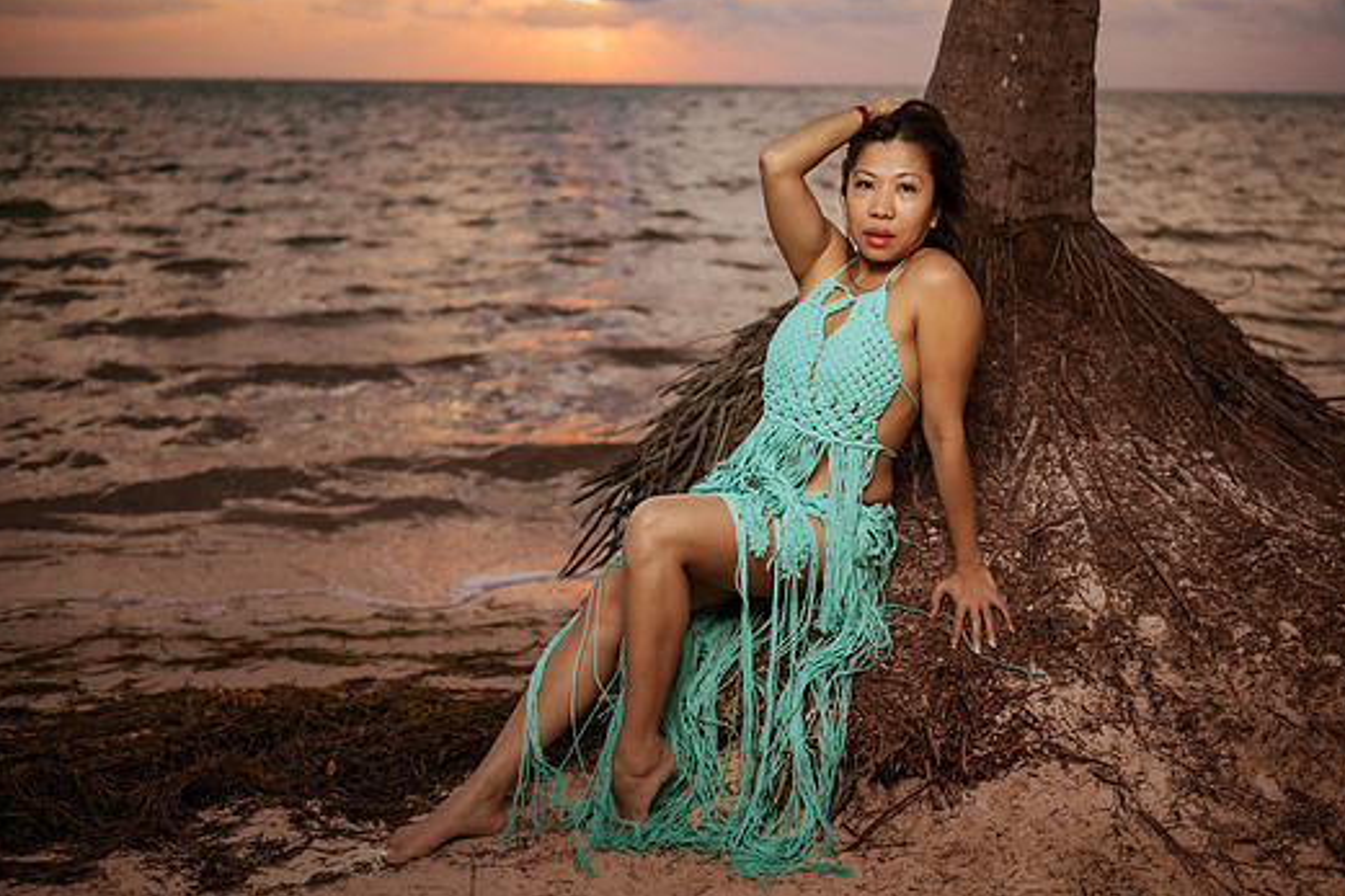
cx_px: 723
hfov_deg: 49.5
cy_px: 427
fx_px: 1457
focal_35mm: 39
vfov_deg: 34.2
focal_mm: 35
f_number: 1.8
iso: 50
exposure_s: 1/1250
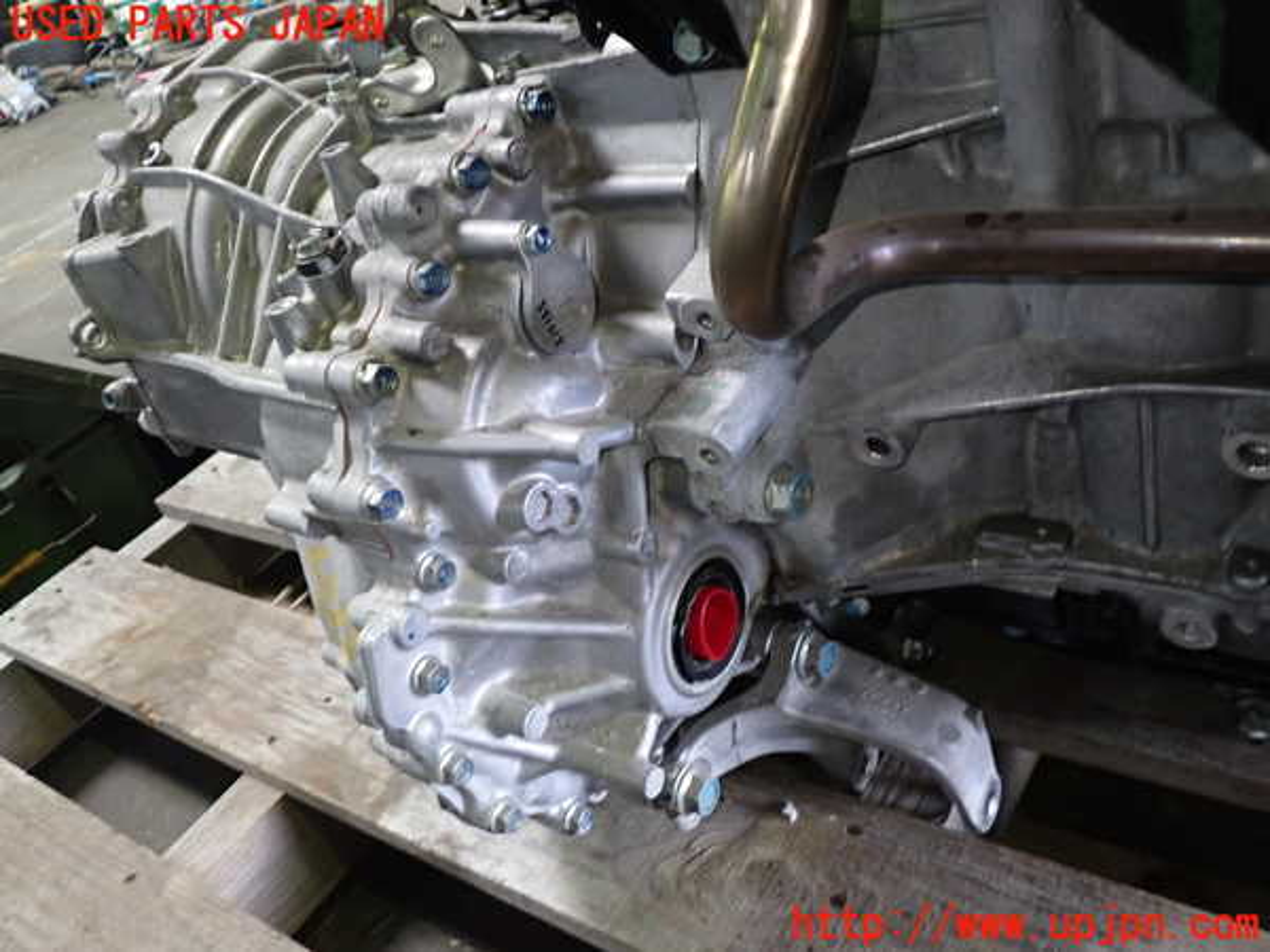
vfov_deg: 46.8
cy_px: 476
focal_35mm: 30
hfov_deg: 60.0
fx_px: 1101
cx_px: 635
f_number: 2.3
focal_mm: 5.4
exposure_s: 1/30
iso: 320
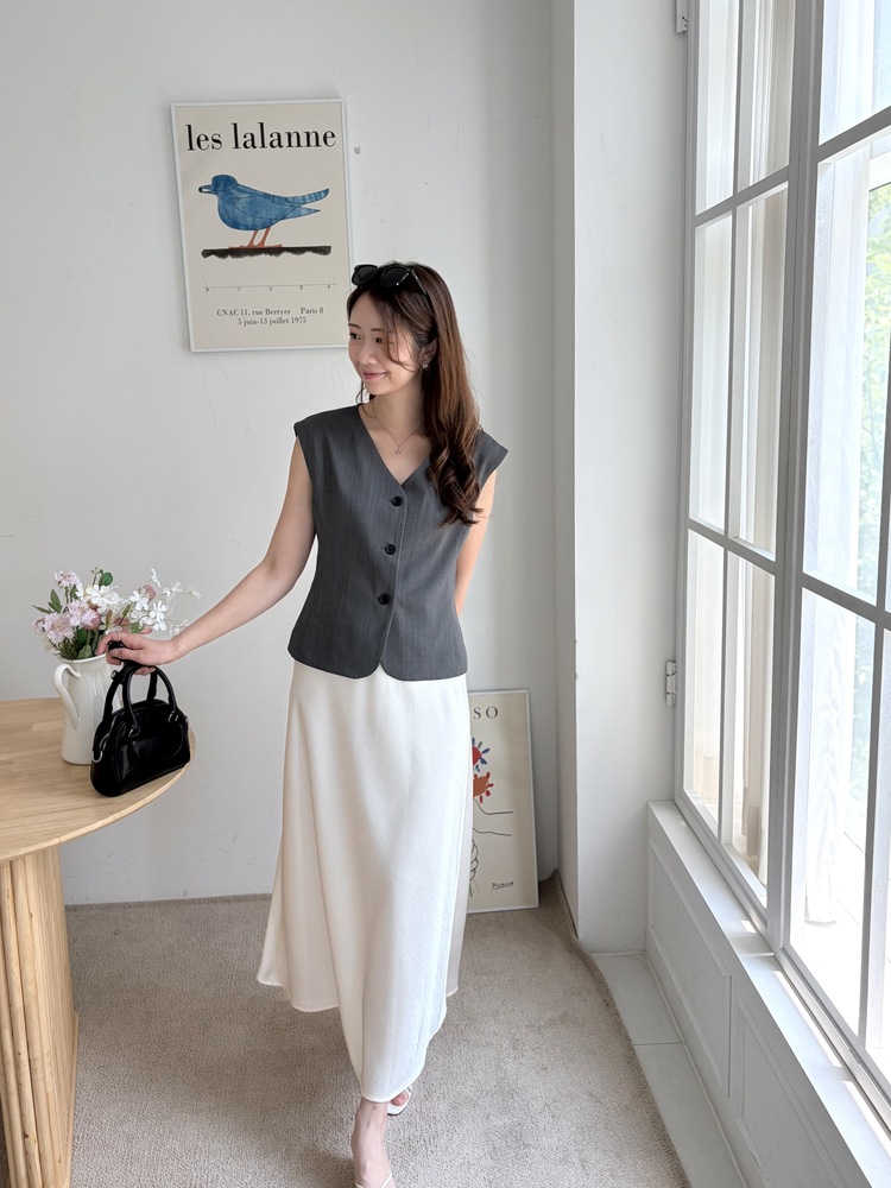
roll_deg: +1.5
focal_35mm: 26
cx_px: 446
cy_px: 594
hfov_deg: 53.1
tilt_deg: -9.4
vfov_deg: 67.3
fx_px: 892
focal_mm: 5.96
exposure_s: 1/210
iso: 50
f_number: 1.6
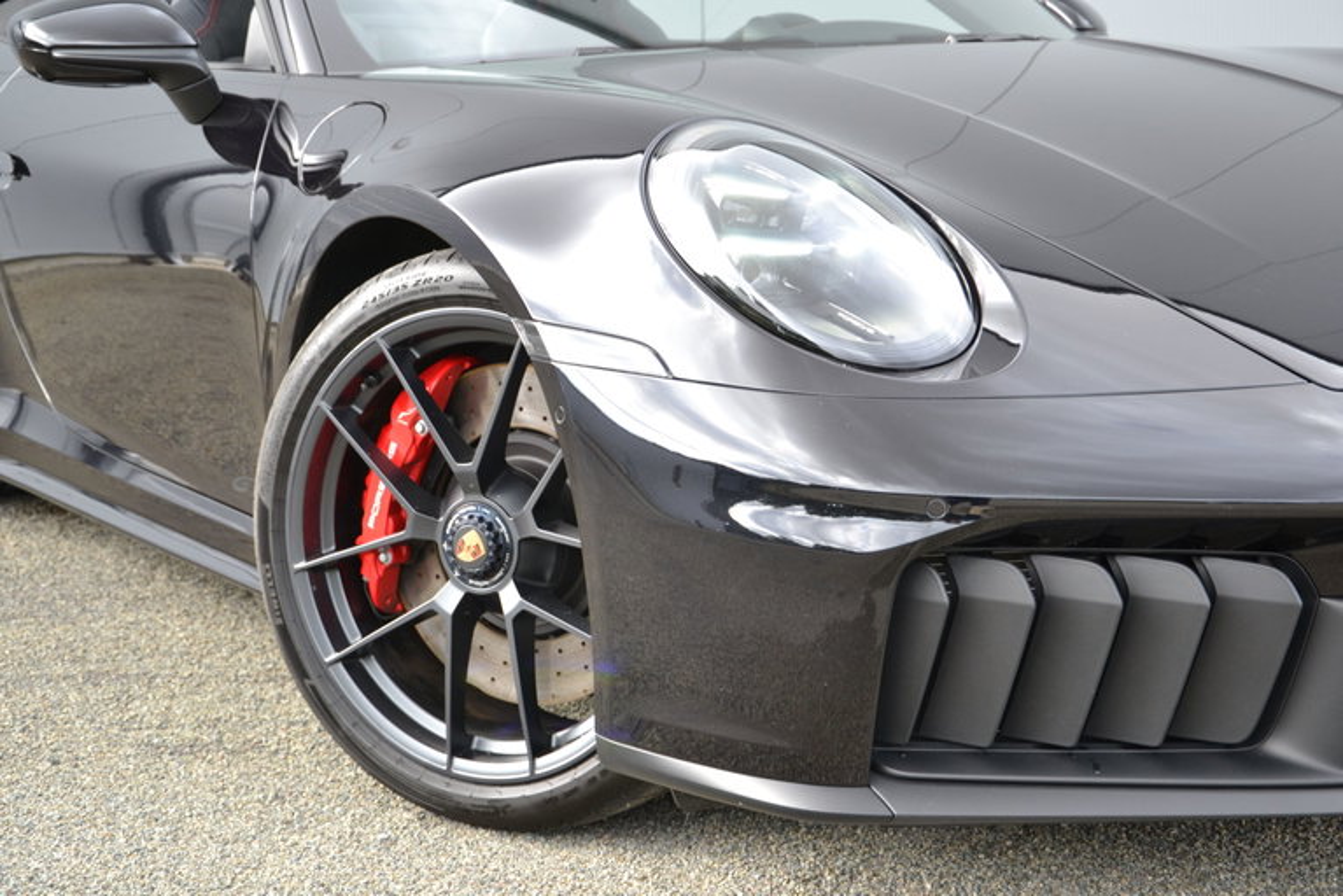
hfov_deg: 31.9
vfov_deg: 21.6
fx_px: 2351
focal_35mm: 63
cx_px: 672
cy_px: 448
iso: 400
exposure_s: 1/125
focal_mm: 42
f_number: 5.6
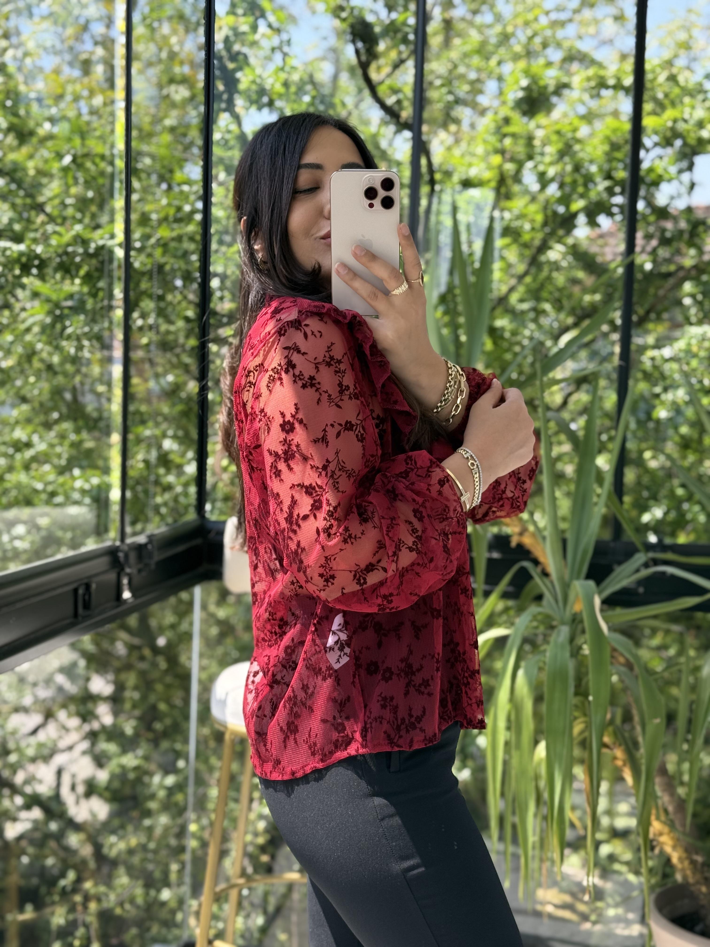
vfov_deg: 39.7
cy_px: 474
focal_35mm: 48
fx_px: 1313
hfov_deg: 30.3
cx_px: 355
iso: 64
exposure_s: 1/418
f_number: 1.78
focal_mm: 6.76
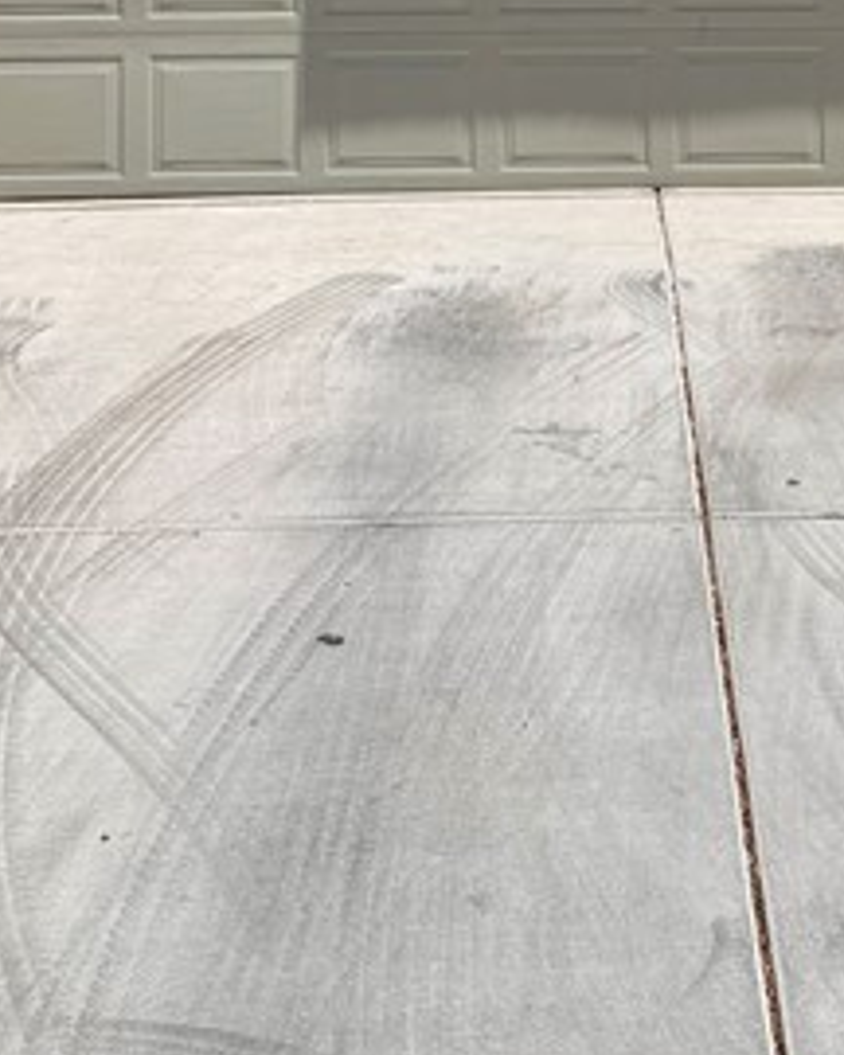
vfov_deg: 20.2
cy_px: -203
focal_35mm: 89
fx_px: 2779
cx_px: 625
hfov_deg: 17.2
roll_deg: +1.4
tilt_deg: +0.0
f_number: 1.78
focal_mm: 6.76
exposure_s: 1/7353
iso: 80
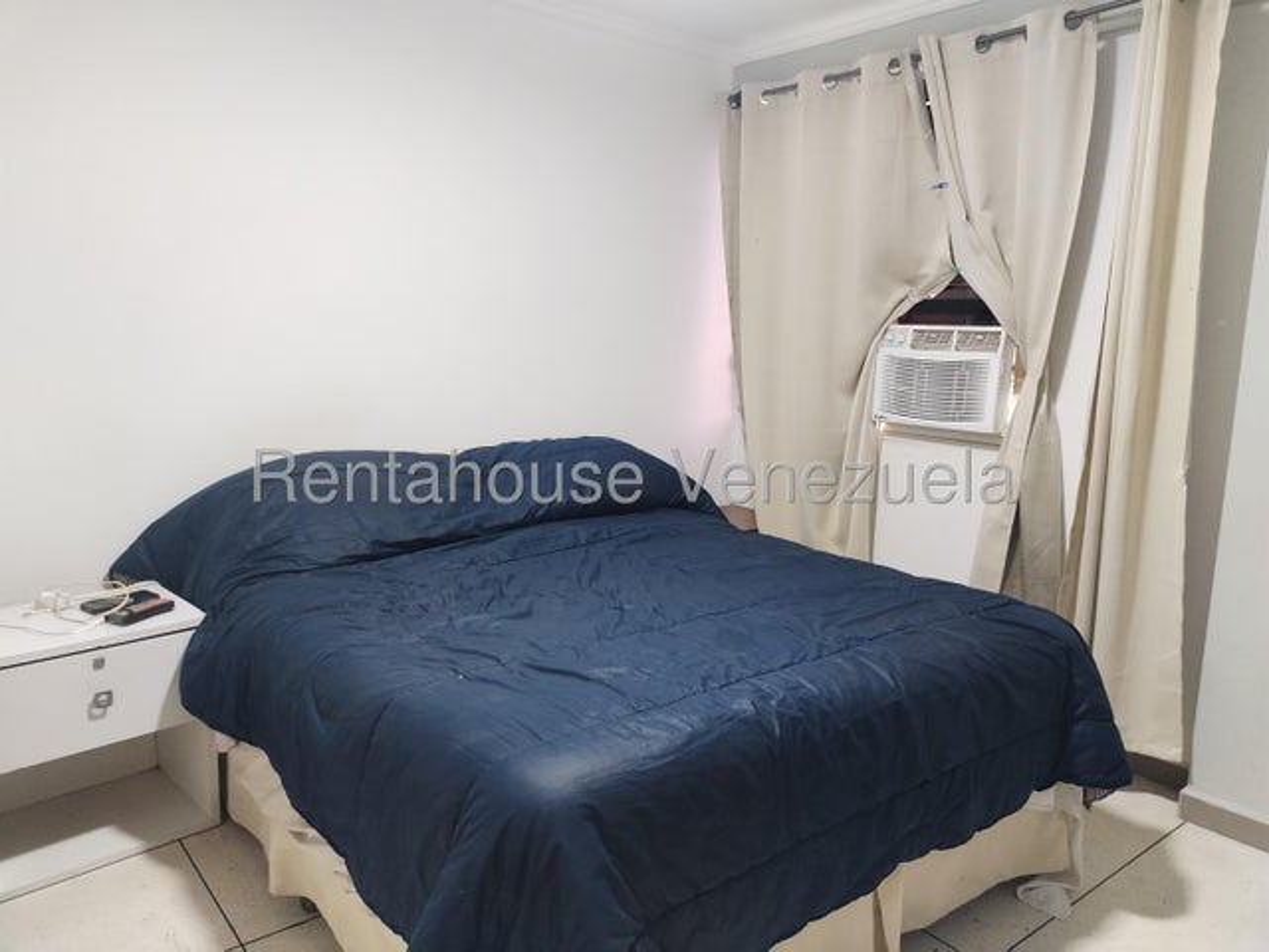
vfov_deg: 48.2
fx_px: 1063
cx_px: 634
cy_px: 476
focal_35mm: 29
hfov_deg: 61.7
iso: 581
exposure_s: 1/33.3
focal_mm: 4.75
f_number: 1.8
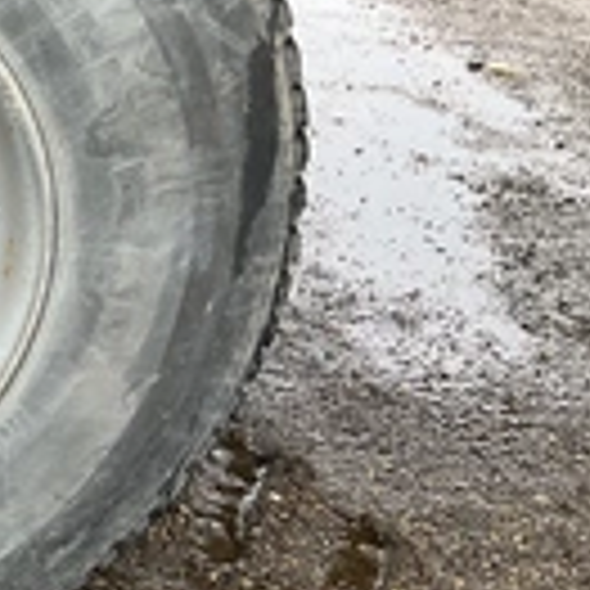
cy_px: 207
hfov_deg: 19.7
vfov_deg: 22.1
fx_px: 1504
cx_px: -257
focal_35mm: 78
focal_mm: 3
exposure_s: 1/122
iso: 25
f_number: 1.8
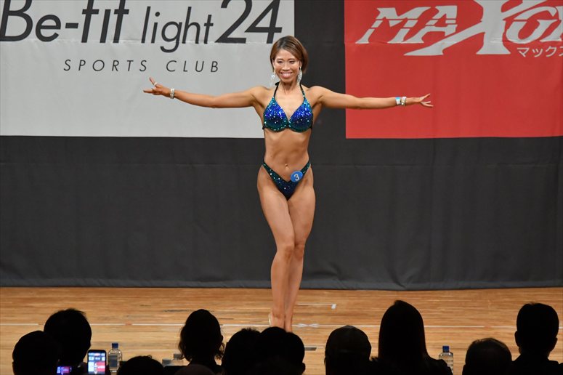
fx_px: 4220
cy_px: 188
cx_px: 282
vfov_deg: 5.1
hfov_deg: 7.6
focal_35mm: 270
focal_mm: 180
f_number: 5.6
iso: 6400
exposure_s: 1/400
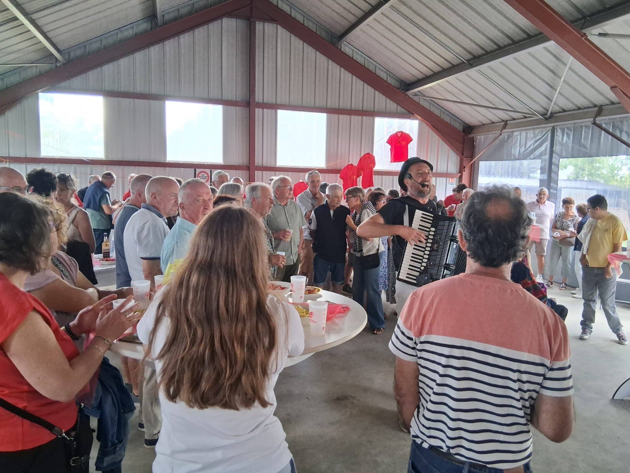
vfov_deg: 51.3
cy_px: 243
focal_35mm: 27
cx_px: 326
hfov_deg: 65.3
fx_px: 491
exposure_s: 1/120
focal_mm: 3.98
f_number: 1.8
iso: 250
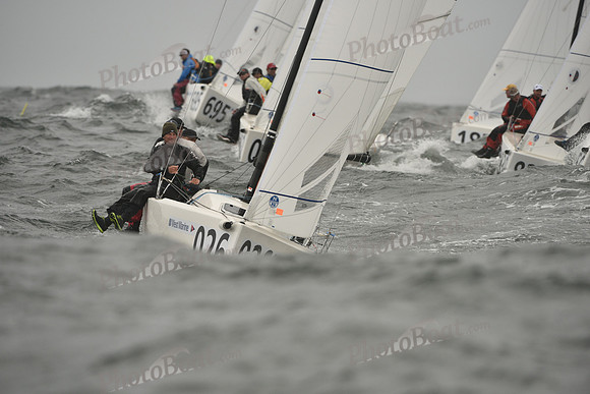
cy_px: 197
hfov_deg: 5.7
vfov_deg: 3.8
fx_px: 5901
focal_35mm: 360
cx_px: 295
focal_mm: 360
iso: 400
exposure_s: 1/1000
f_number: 5.6
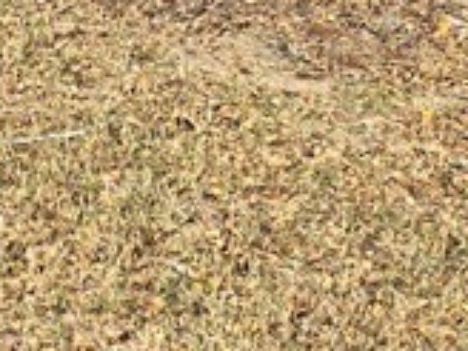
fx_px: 1947
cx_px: -217
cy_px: -362
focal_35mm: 144
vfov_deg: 9.6
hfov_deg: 13.0
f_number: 1.7
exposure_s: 1/781
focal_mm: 6.3
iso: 12
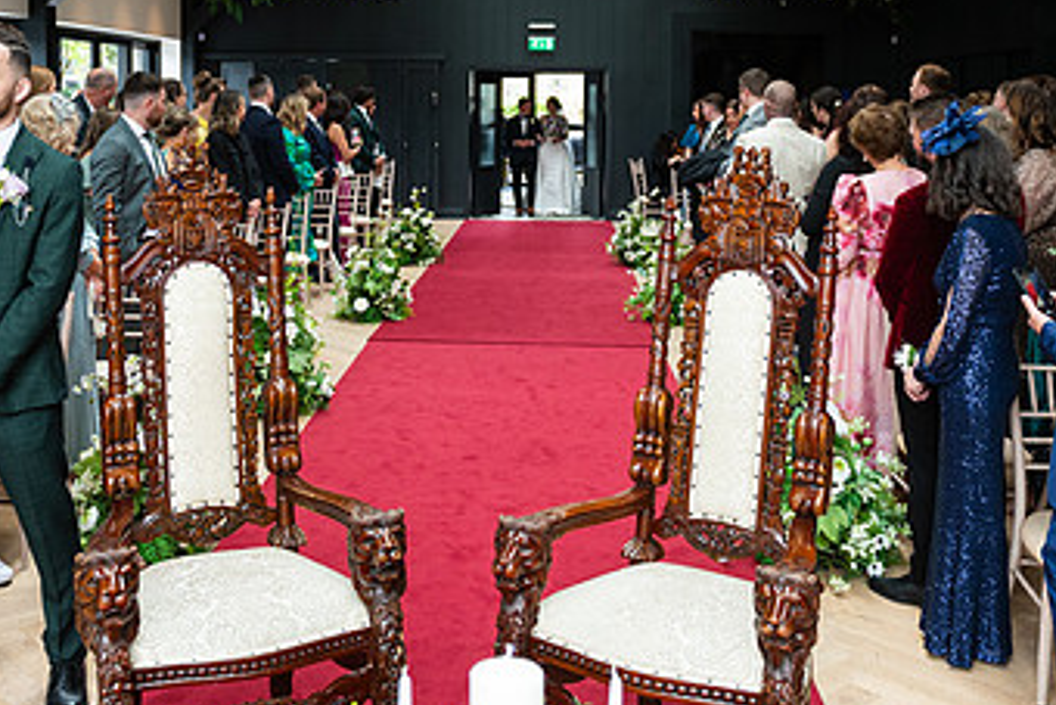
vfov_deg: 32.1
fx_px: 1203
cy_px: 185
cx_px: 472
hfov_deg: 47.3
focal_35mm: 41
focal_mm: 24
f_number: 3.5
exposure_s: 1/200
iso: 400
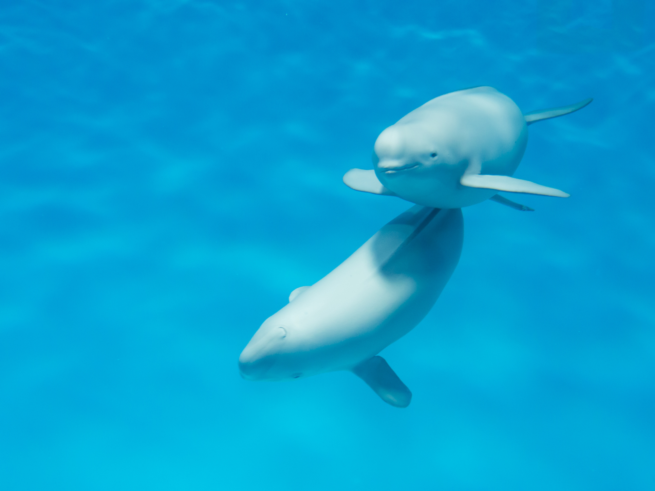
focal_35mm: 44
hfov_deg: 42.9
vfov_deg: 32.9
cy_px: 246
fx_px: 833
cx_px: 328
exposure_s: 1/60
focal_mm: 22
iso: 1600
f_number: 4.5
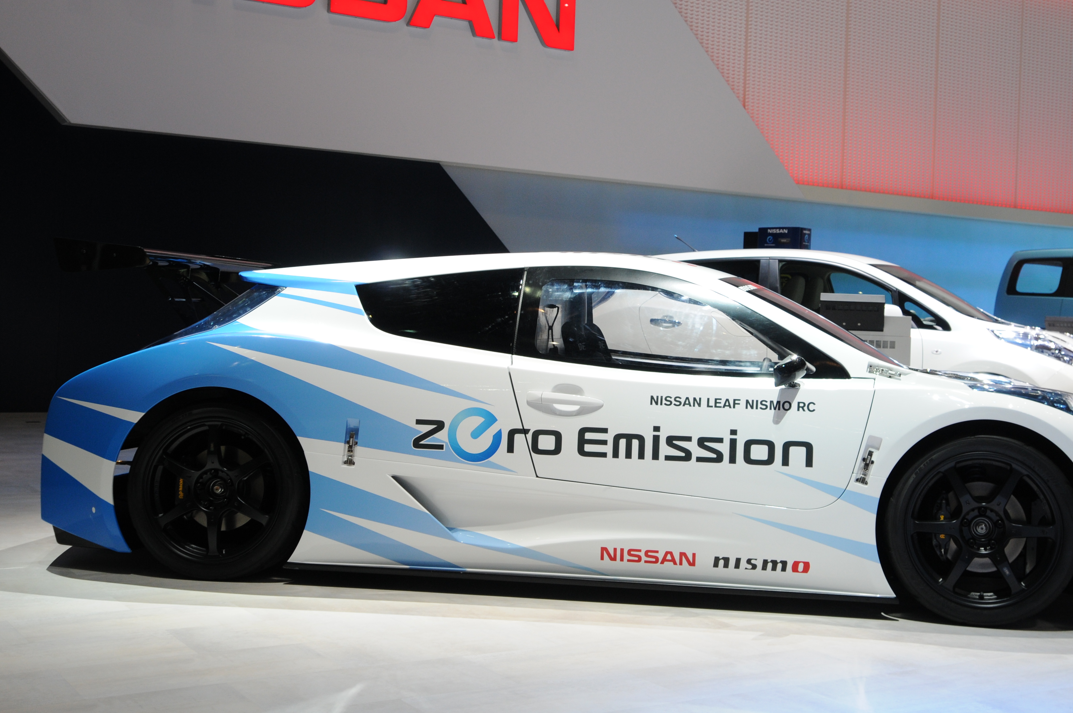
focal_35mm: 48
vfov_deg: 28.0
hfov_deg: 41.0
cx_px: 628
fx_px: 1429
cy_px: 291
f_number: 8
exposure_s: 1/250
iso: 400
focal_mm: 26
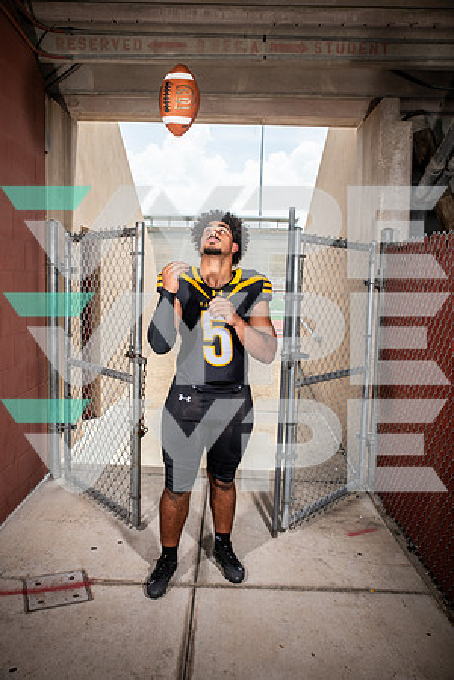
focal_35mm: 32
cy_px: 340
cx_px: 227
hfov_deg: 41.1
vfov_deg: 58.7
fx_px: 605
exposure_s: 1/400
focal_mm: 32
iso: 160
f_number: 7.1
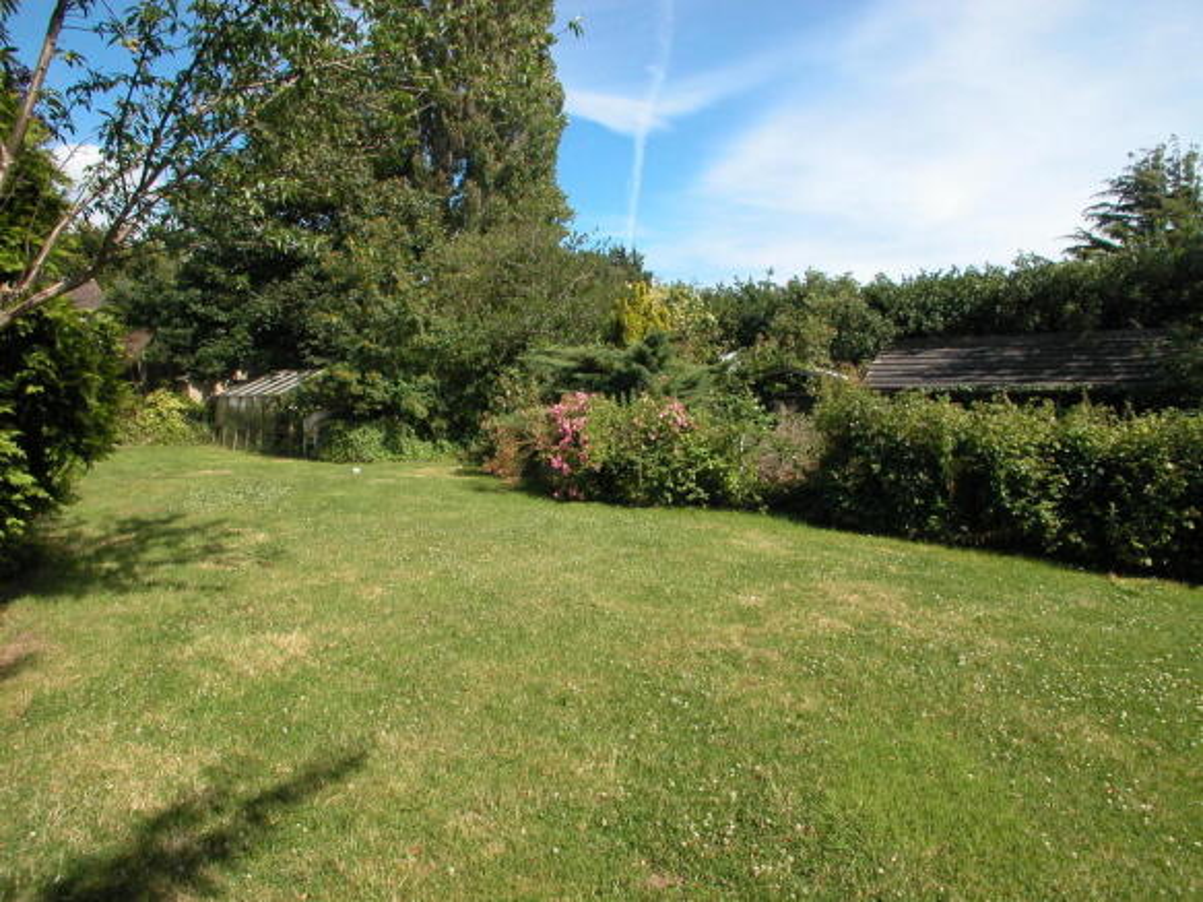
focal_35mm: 28
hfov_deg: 63.5
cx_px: 602
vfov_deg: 49.7
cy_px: 451
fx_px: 973
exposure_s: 1/281
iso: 100
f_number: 6.3
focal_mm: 7.1
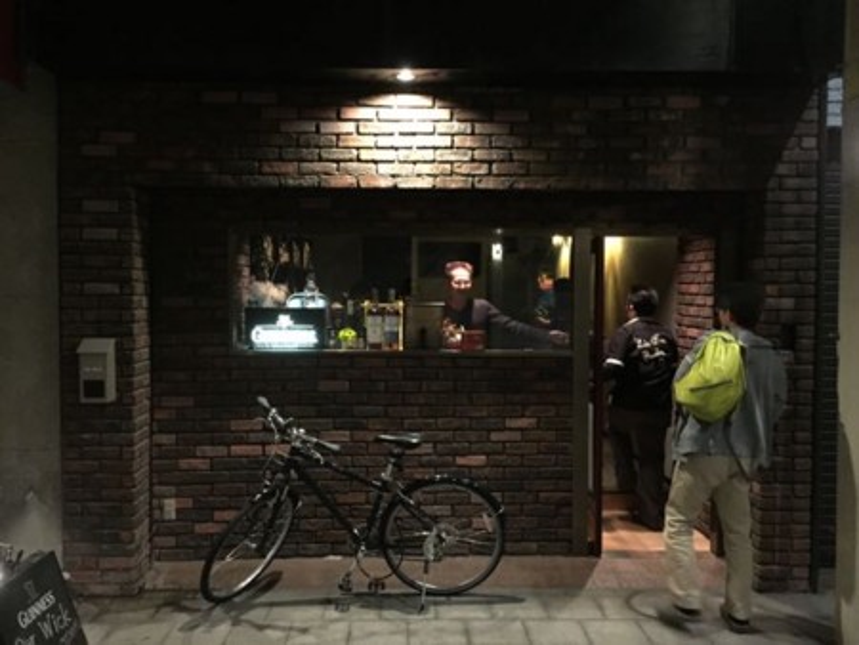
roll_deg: -1.3
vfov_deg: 48.3
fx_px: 720
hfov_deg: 61.6
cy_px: 322
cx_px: 430
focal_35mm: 29
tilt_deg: -1.9
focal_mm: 4.15
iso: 1000
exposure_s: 1/15
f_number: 2.2
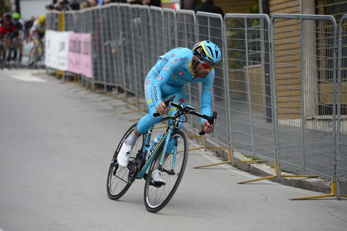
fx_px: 1926
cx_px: 174
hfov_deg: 10.3
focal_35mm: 200
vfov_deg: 6.9
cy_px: 116
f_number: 5.6
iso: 800
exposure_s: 1/1000
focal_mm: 200
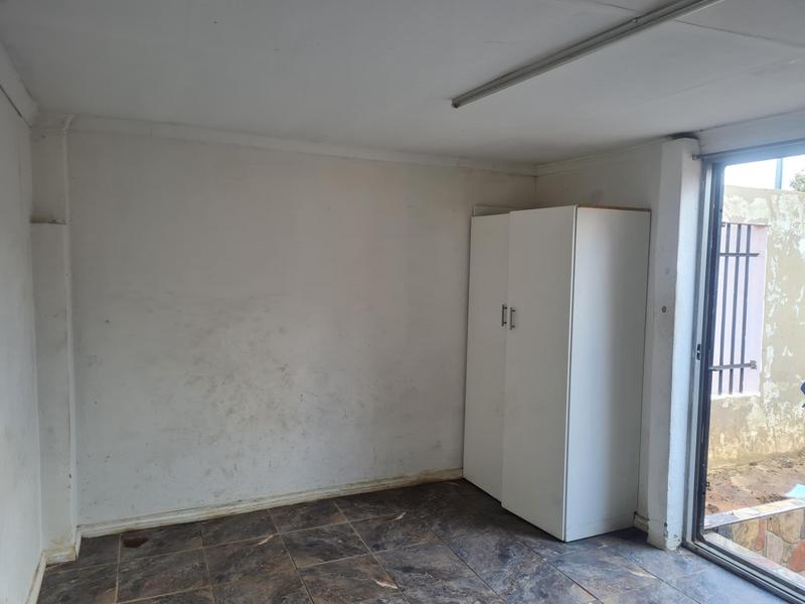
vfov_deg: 53.1
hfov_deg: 67.3
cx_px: 402
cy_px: 302
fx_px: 605
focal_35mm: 26
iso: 50
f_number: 1.8
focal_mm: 5.4
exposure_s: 1/129
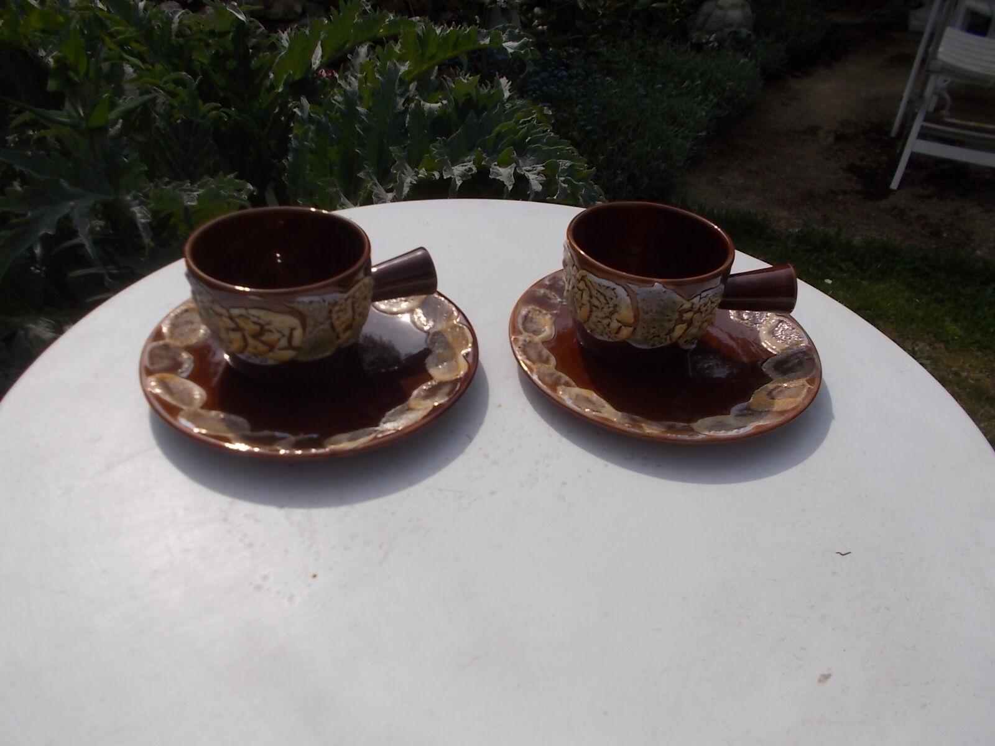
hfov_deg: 67.3
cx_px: 498
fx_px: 747
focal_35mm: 26
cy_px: 373
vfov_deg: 53.1
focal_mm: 4.6
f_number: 8
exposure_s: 1/400
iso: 80
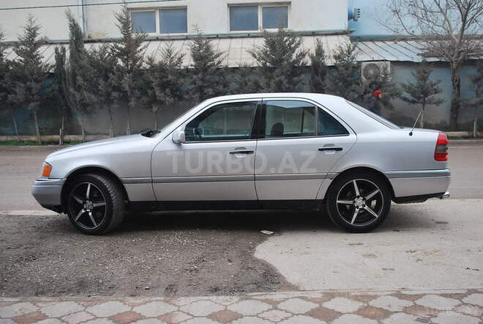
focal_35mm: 39
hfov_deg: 49.5
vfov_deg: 34.3
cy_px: 162
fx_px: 524
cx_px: 242
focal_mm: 26
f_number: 4.2
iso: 200
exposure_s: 1/40
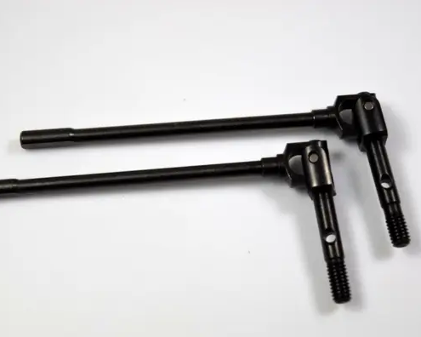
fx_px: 1022
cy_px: 169
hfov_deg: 23.3
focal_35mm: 82
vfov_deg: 18.7
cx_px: 210
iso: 100
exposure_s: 1/125
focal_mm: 48
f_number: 5.3
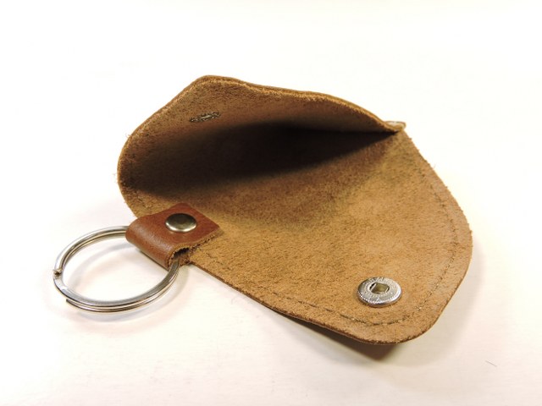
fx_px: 470
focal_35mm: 30
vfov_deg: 46.8
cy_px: 203
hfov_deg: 60.0
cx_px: 271
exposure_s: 1/125
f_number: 3.5
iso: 100
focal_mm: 5.4
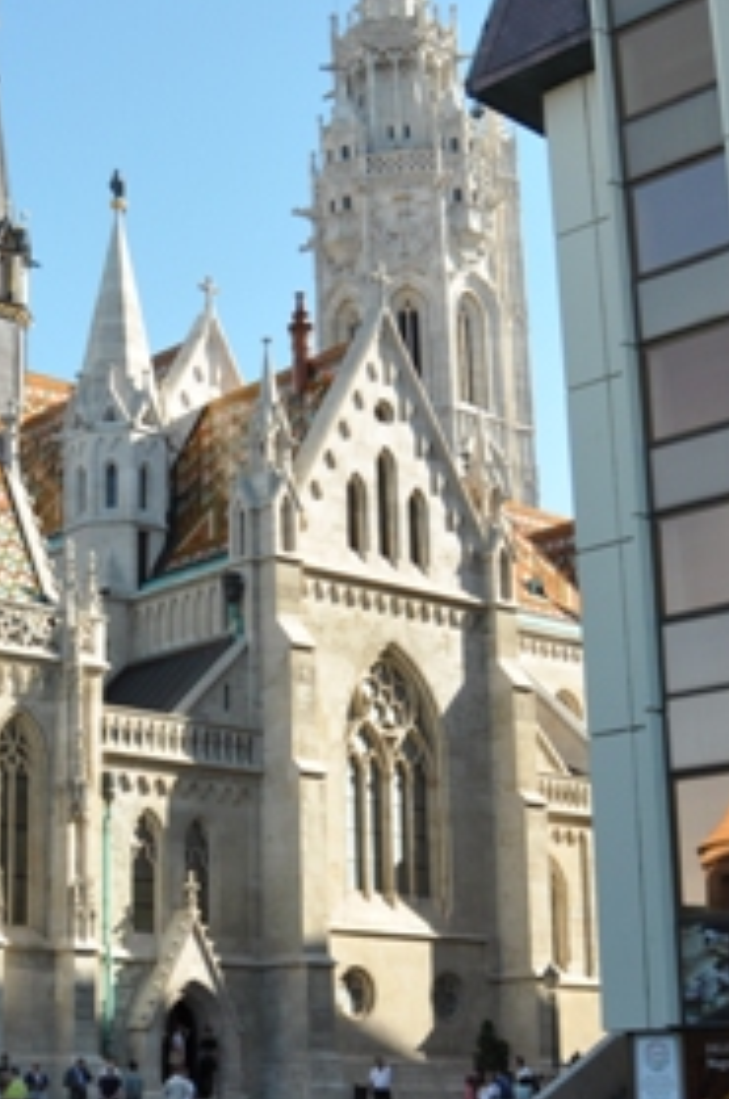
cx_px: -6
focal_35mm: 62
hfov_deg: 21.1
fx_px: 1890
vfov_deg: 32.4
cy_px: 571
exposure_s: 1/200
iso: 200
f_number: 8
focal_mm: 18
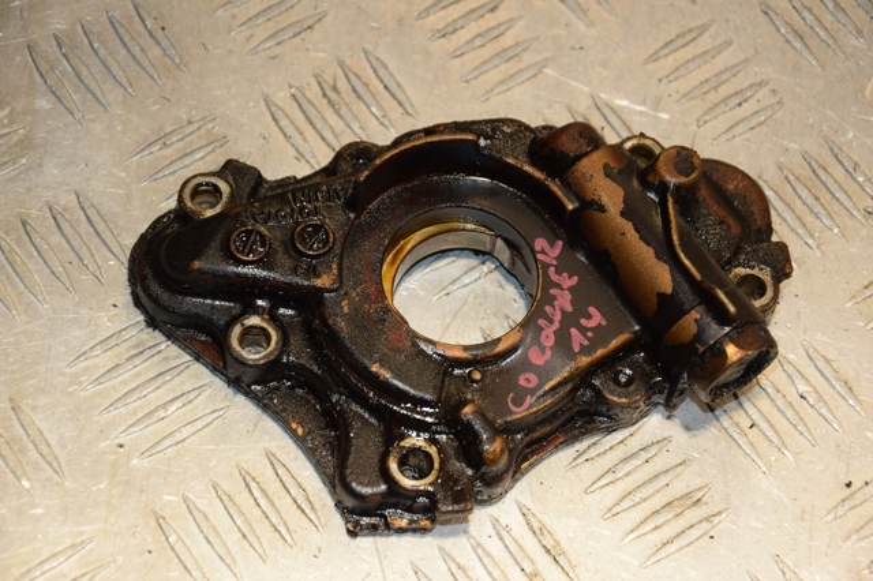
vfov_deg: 13.0
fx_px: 2545
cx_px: 436
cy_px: 290
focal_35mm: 105
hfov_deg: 19.5
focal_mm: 70
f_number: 5.3
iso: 800
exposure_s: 1/200
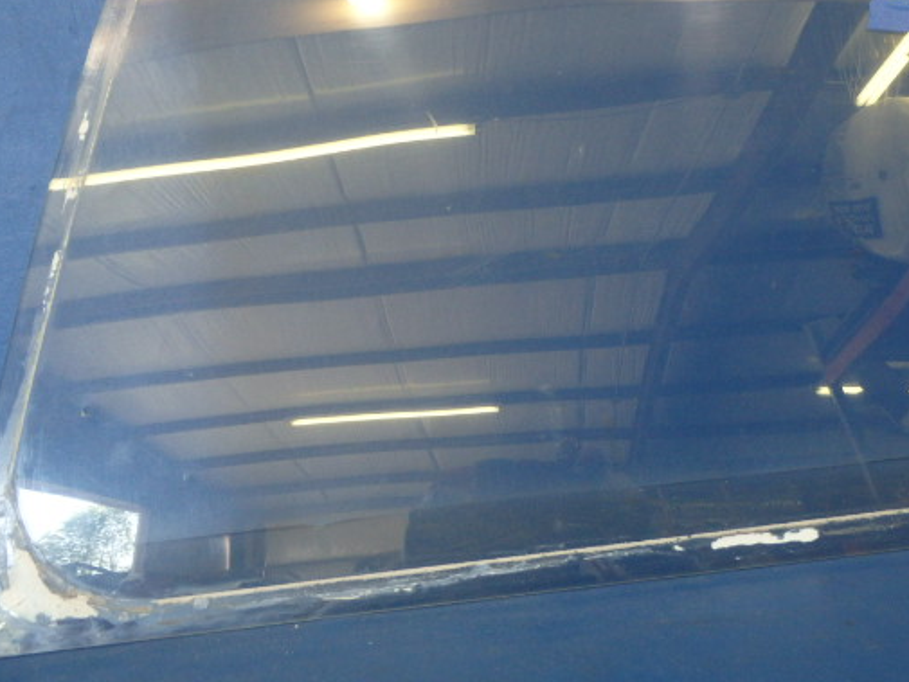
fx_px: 998
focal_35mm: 38
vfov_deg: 37.6
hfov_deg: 48.7
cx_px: 538
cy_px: 265
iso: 400
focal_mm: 5.4
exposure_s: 1/30
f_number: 4.1
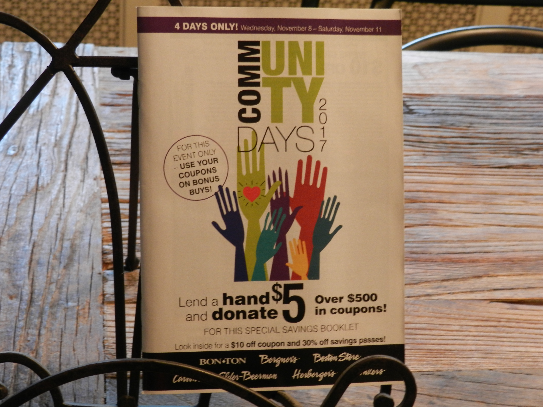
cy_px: 204
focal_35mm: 68
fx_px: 1067
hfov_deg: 28.6
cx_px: 272
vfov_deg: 21.6
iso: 400
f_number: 4.7
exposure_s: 1/6
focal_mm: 12.1
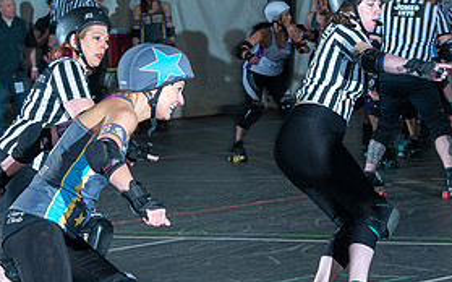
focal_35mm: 237
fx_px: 2918
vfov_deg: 5.5
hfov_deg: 8.9
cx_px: 279
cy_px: 226
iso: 800
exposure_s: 1/160
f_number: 8
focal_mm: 95
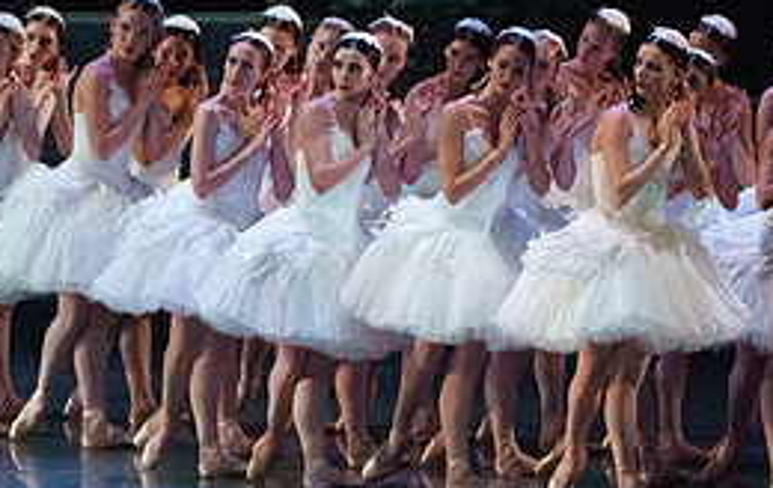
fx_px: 11068
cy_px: 98
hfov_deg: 4.0
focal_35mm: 524
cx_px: 461
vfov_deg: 2.5
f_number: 5.6
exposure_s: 1/250
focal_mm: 226
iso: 8000
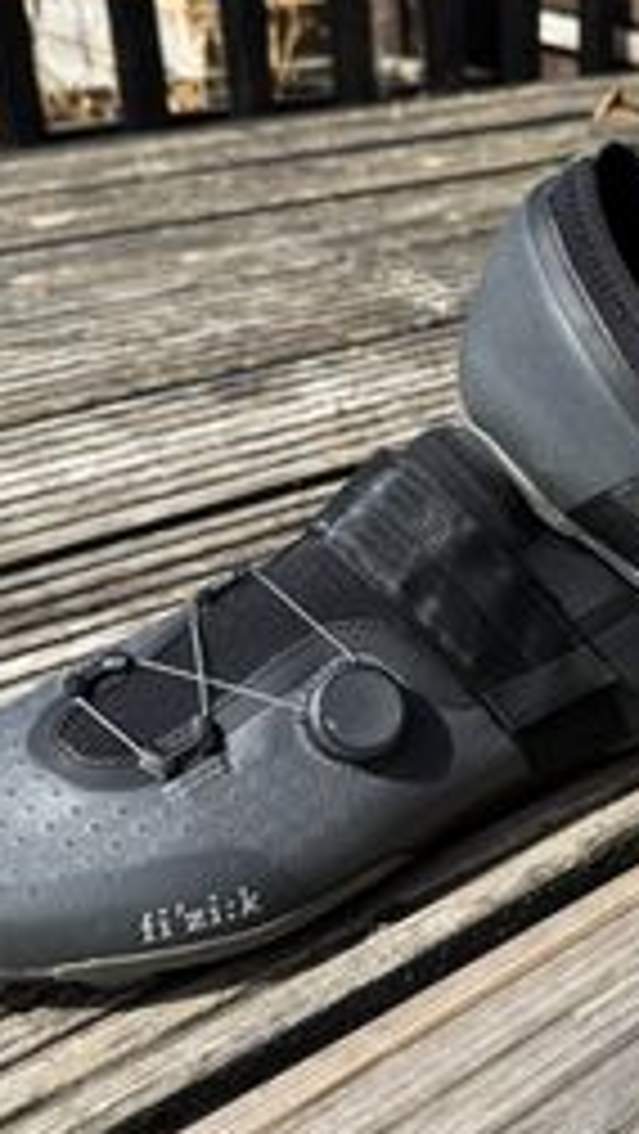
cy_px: 565
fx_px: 1294
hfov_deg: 26.4
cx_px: 628
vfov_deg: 47.3
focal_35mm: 43
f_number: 1.78
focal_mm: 6.76
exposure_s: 1/1818
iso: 80
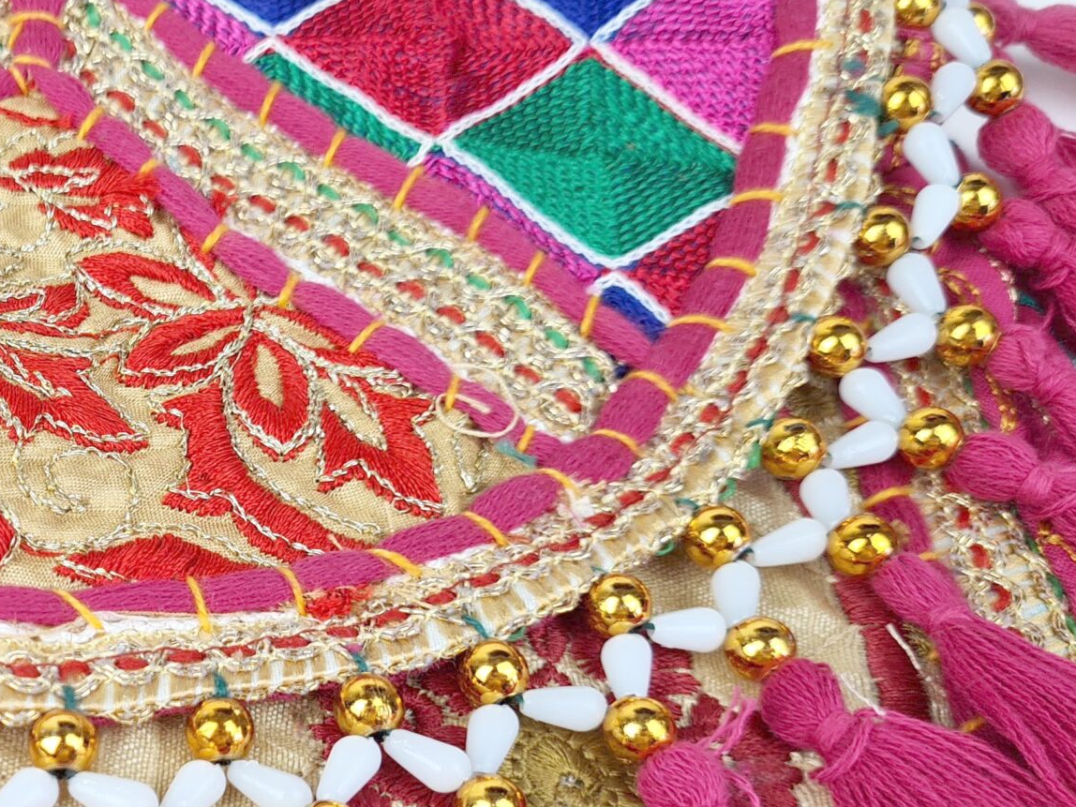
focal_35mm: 58
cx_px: -100
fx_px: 1803
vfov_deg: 25.1
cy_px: 552
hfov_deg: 29.9
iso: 50
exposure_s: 1/124
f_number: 1.8
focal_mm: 5.4
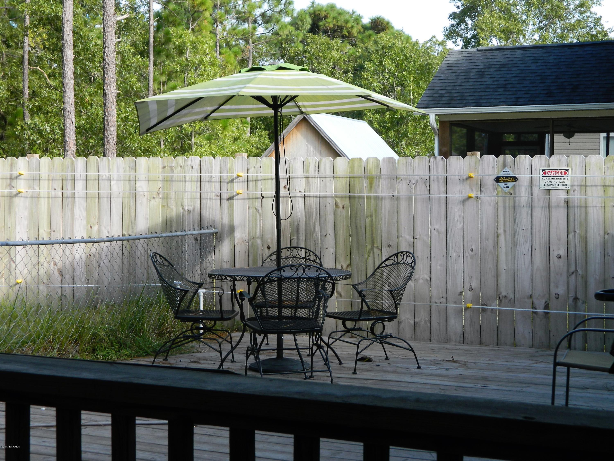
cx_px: 307
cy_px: 230
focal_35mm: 57
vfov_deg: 25.7
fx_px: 1011
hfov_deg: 33.8
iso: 80
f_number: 3.8
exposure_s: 1/160
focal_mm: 10.2
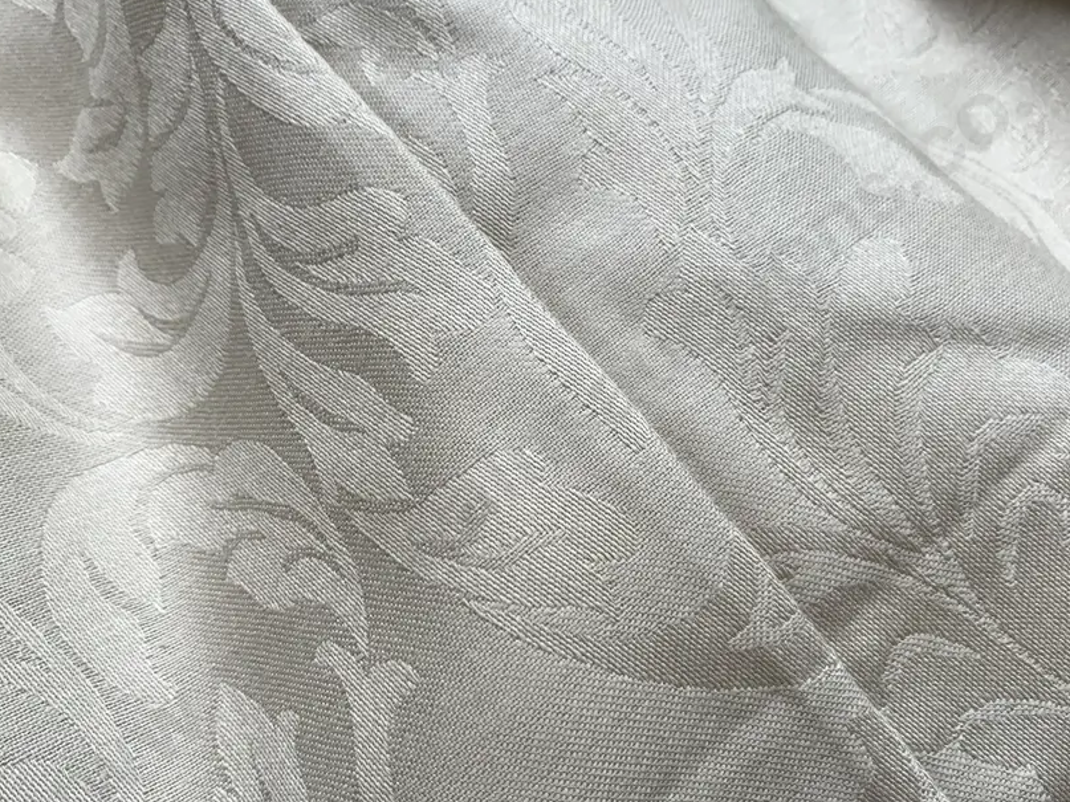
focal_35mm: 33
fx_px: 1020
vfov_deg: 42.9
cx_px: 561
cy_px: 435
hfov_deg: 55.3
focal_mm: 4.25
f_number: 1.8
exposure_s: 1/307
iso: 25
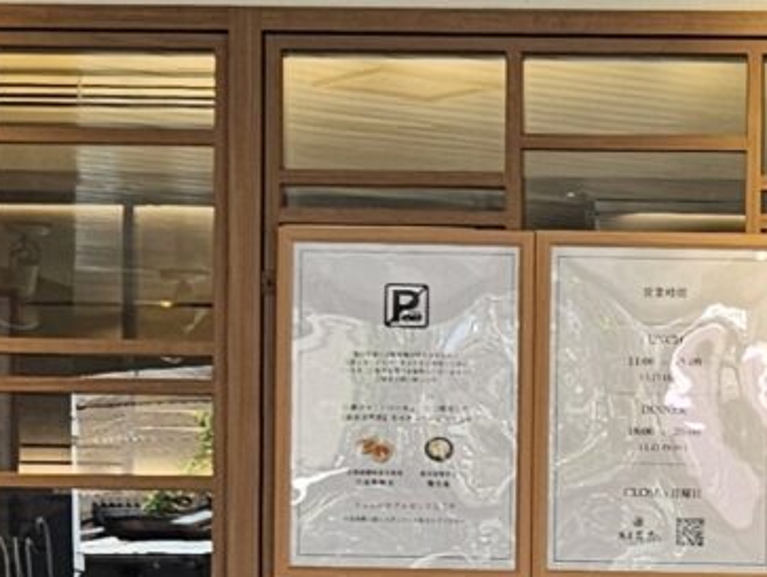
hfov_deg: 11.8
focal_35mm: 162
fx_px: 3593
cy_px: 689
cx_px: 1006
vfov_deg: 9.1
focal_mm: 5.4
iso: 50
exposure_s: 1/360
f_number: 1.8
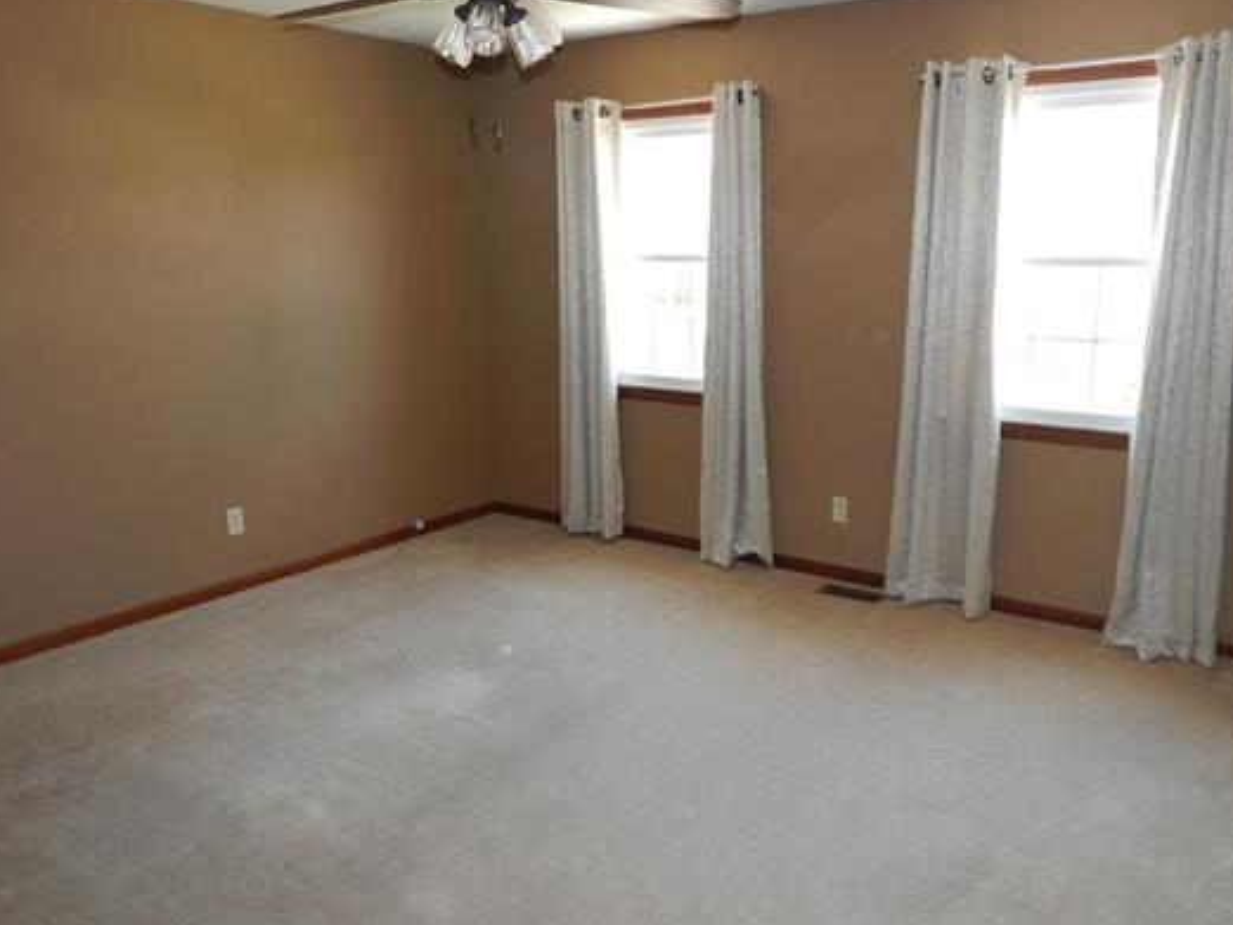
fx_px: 962
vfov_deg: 51.4
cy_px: 478
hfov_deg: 65.0
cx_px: 701
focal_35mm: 27
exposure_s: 1/30
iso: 200
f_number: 3
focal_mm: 4
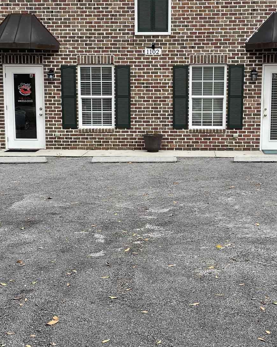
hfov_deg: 28.1
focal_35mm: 54
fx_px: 554
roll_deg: +0.4
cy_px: 170
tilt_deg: -6.2
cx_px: 153
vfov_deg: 34.7
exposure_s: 1/509
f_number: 1.6
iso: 32
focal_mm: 4.2
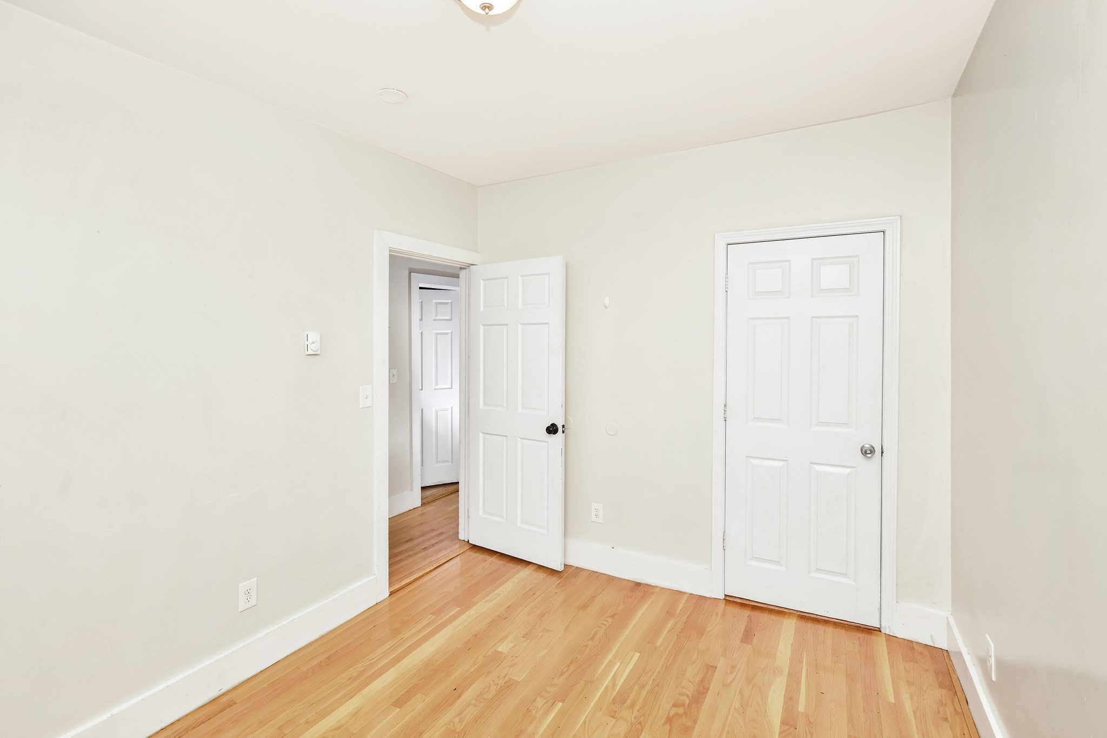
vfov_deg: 77.3
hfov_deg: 100.4
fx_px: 461
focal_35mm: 15
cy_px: 369
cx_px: 554
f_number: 7.1
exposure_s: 1/30
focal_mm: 15
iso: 200
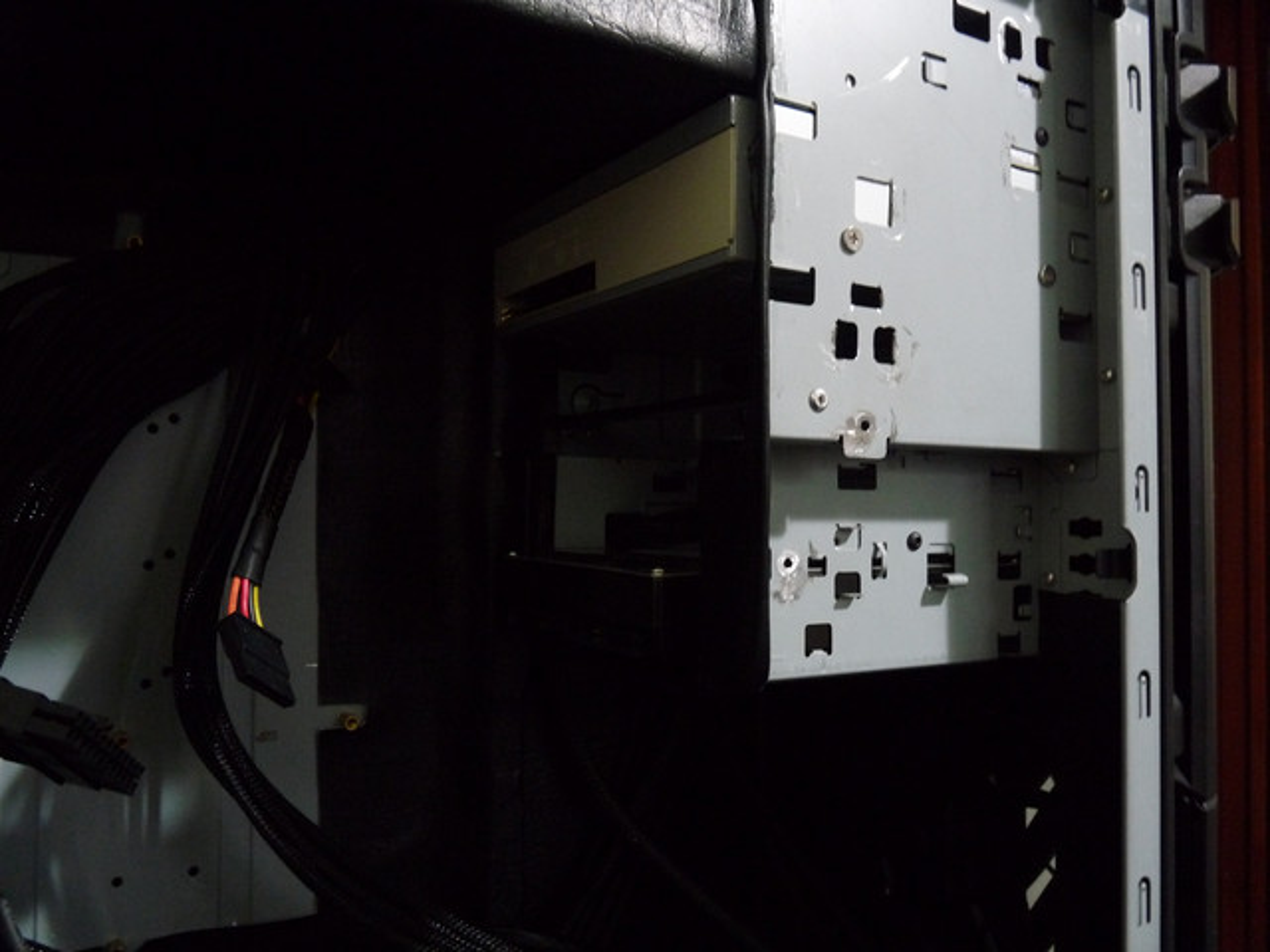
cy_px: 476
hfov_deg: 65.3
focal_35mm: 27
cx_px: 635
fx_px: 991
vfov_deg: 51.4
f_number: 2.8
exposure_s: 1/6
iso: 400
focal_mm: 4.8
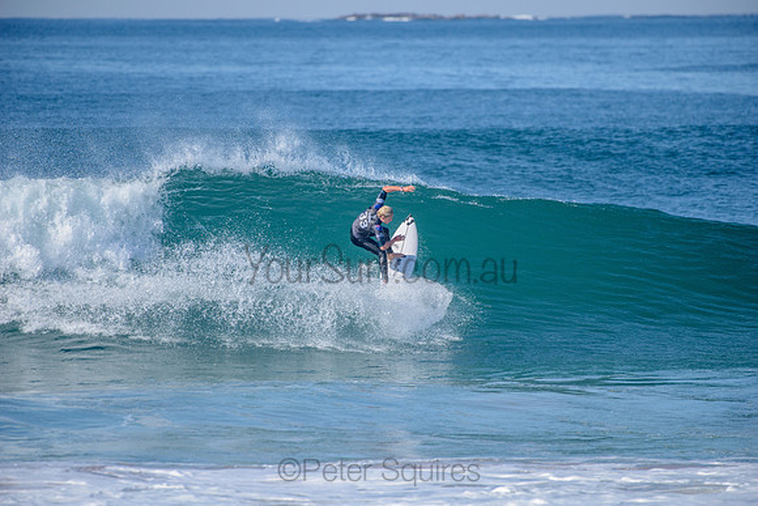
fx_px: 10530
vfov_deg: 2.8
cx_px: 379
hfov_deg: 4.1
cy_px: 253
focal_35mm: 500
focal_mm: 500
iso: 320
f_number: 5.6
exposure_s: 1/2500
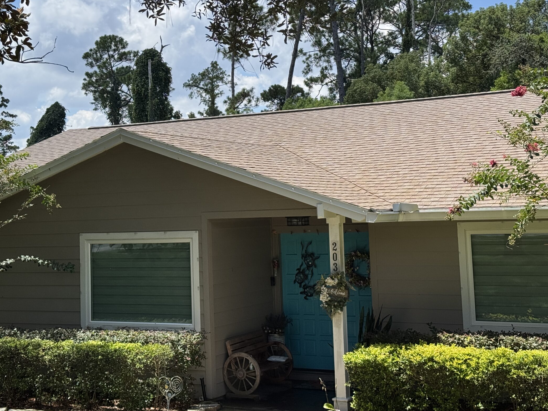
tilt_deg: +2.4
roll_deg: +1.1
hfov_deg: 32.7
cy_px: 162
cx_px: 252
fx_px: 934
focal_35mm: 59
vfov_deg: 24.8
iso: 64
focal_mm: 6.76
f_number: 1.78
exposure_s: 1/3425
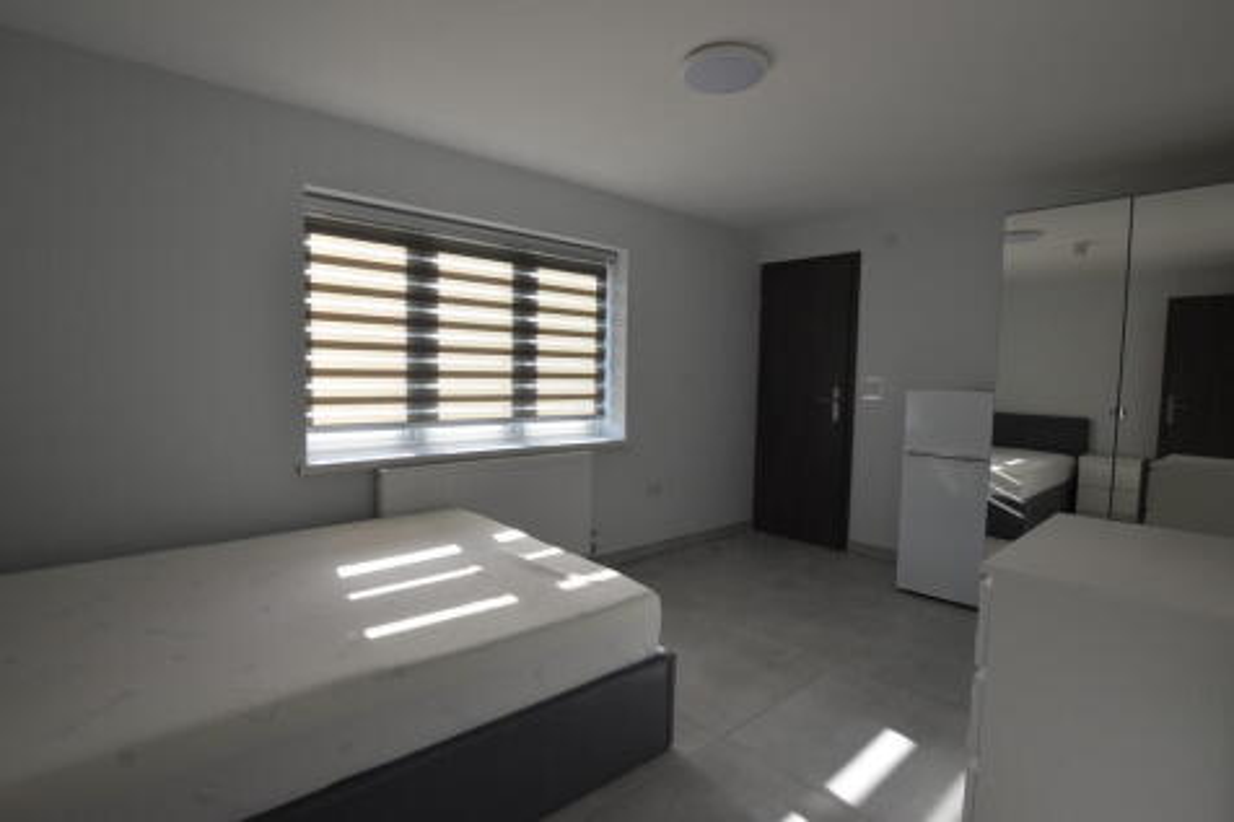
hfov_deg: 90.0
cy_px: 411
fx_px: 617
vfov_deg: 67.3
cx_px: 617
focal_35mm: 18
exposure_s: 1/125
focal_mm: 12
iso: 220
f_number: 5.6
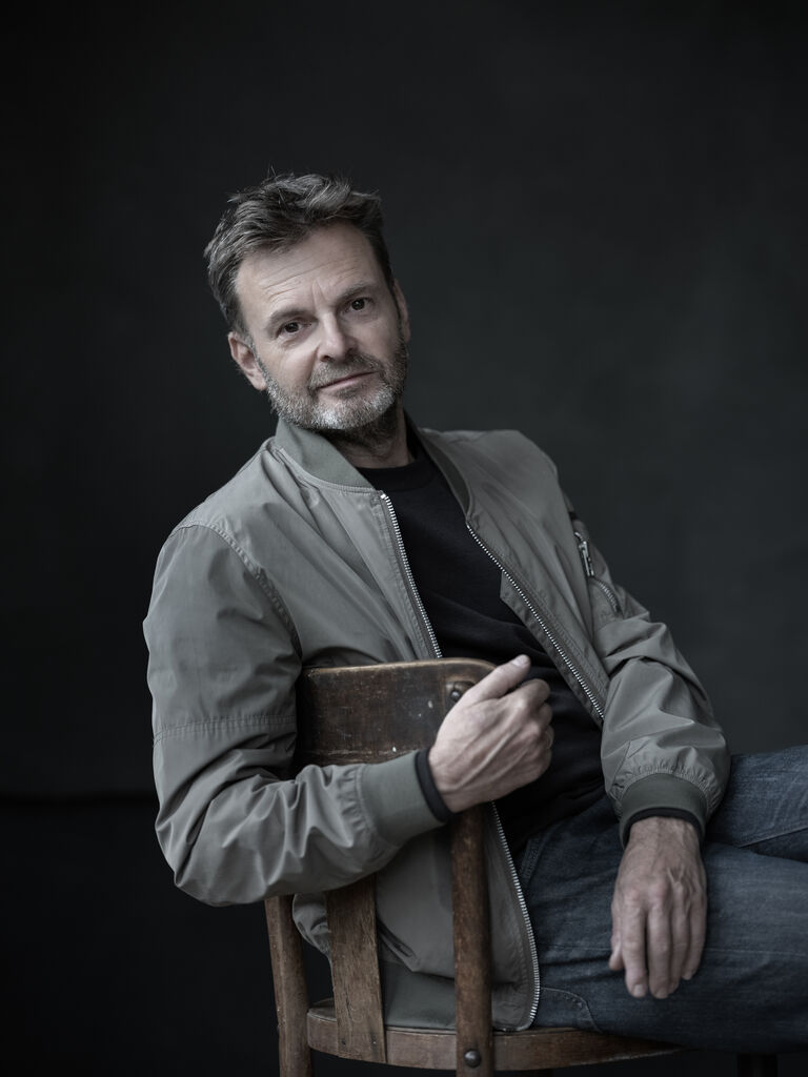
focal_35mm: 87
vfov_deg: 22.5
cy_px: 538
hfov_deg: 17.0
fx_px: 2708
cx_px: 404
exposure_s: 1/30
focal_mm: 110
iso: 1000
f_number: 2.5
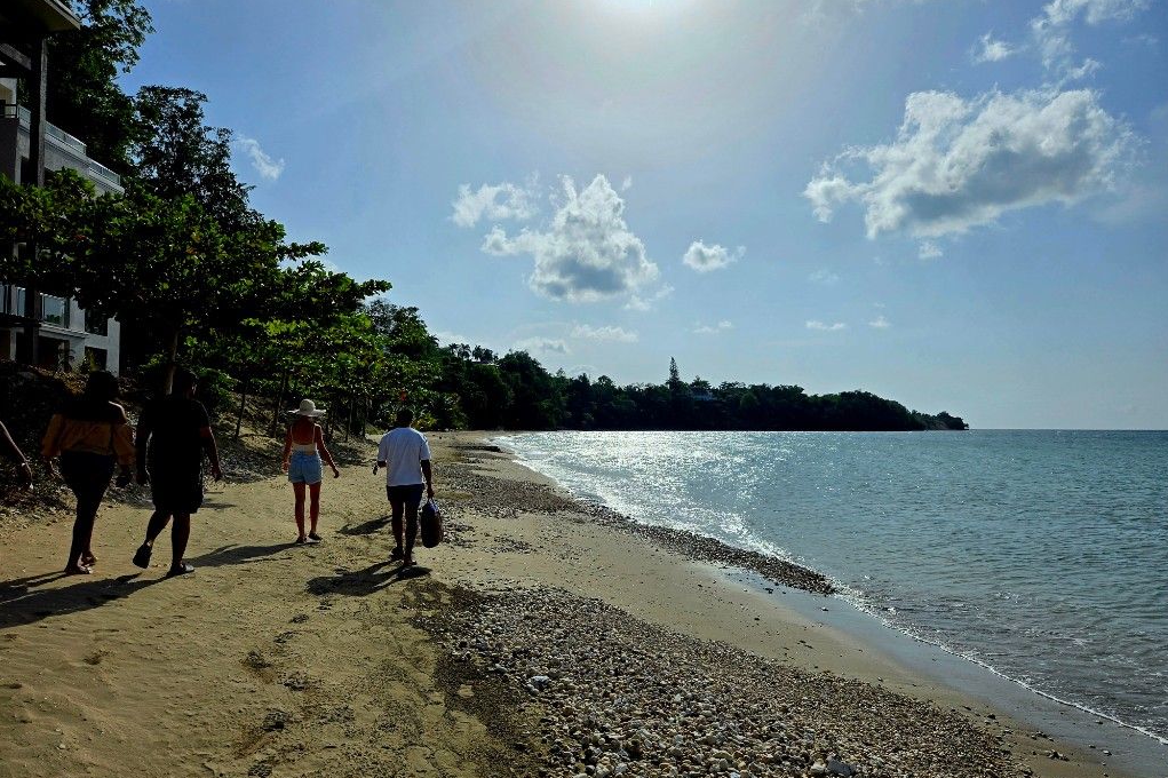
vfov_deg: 53.1
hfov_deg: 73.8
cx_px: 585
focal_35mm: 24
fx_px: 778
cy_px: 400
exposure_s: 1/10000
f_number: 1.8
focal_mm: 5.4
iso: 25
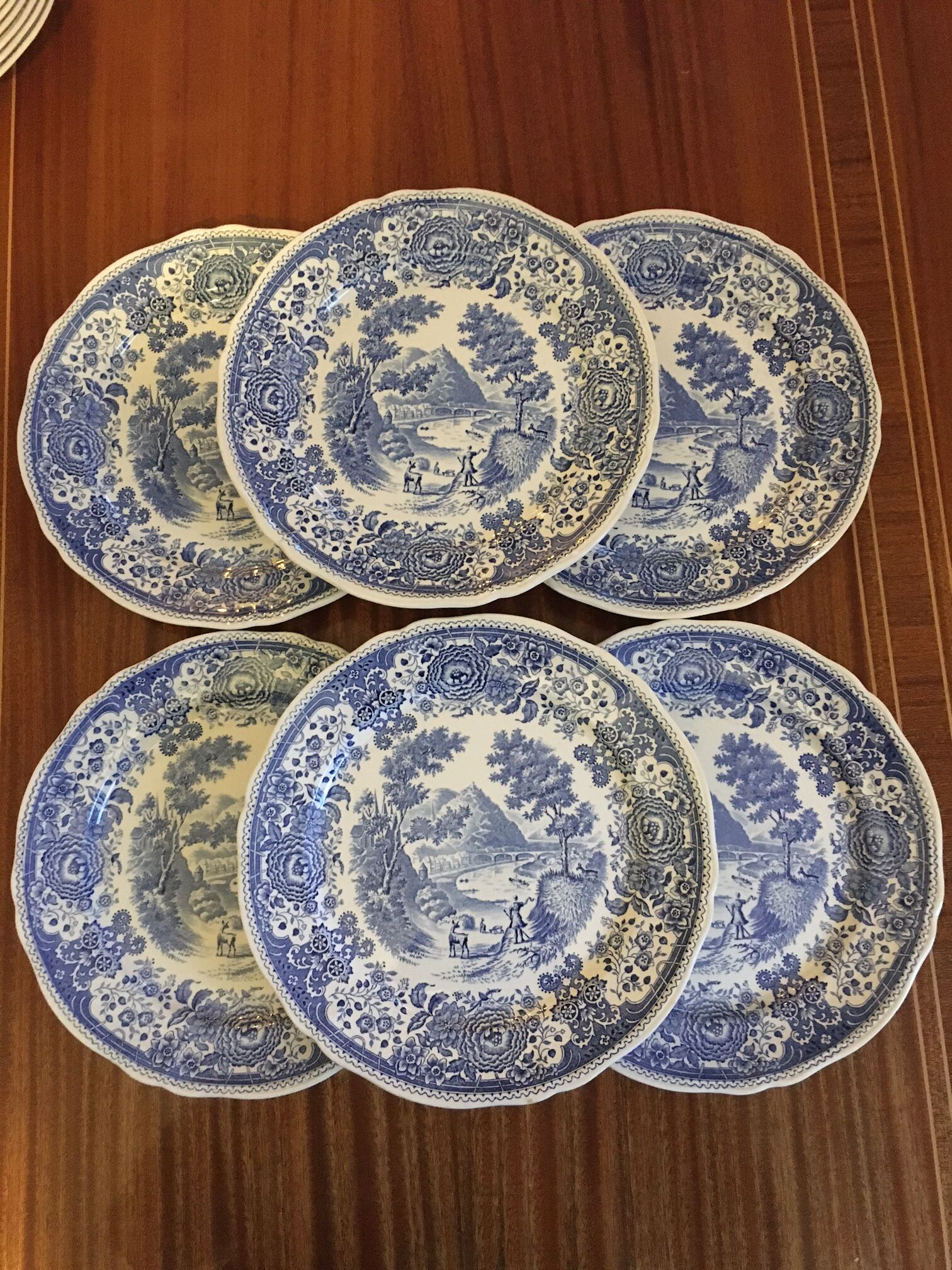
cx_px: 476
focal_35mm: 29
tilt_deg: -78.5
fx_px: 1063
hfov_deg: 48.2
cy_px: 635
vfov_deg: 61.7
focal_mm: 4.15
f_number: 2.2
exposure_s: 1/17
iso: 320
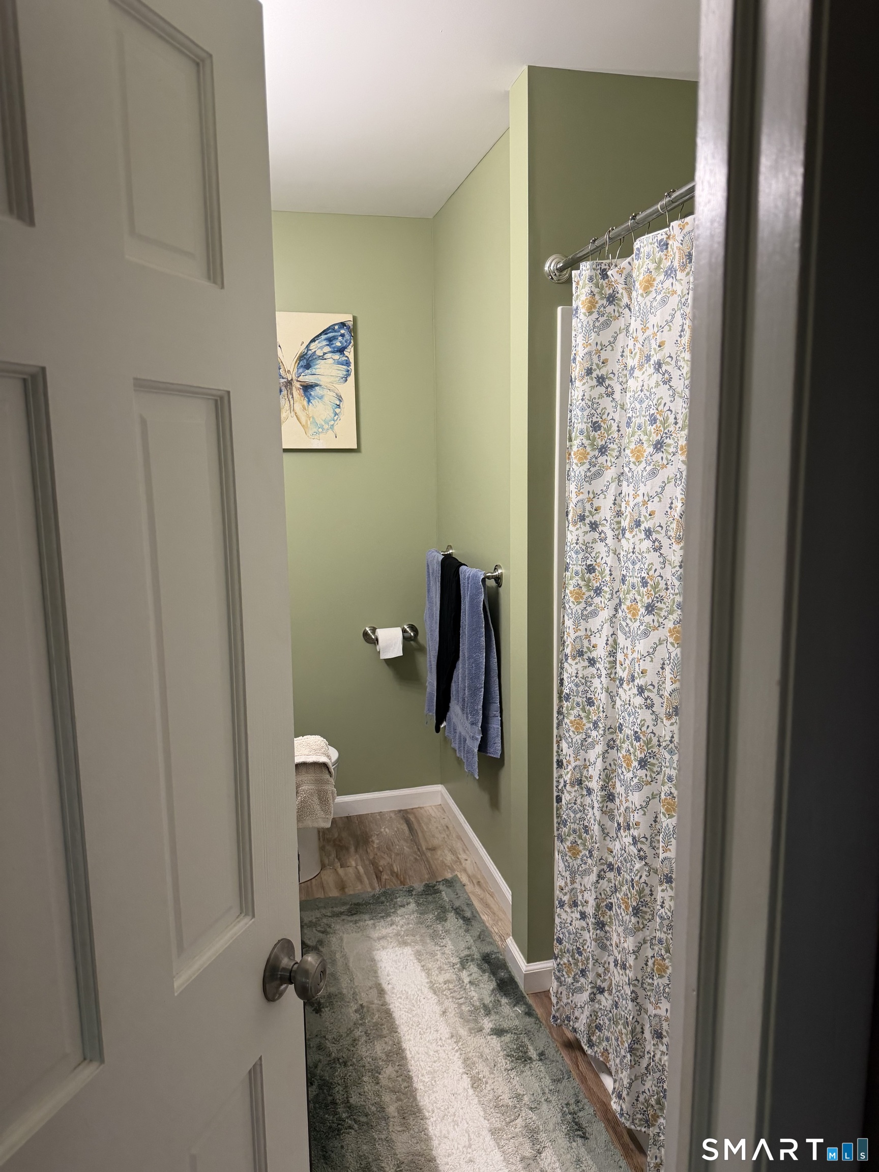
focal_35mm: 24
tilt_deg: -8.9
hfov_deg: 56.8
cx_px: 440
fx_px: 813
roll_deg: +0.9
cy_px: 586
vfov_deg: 71.6
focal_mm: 6.76
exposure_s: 1/120
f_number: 1.78
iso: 200
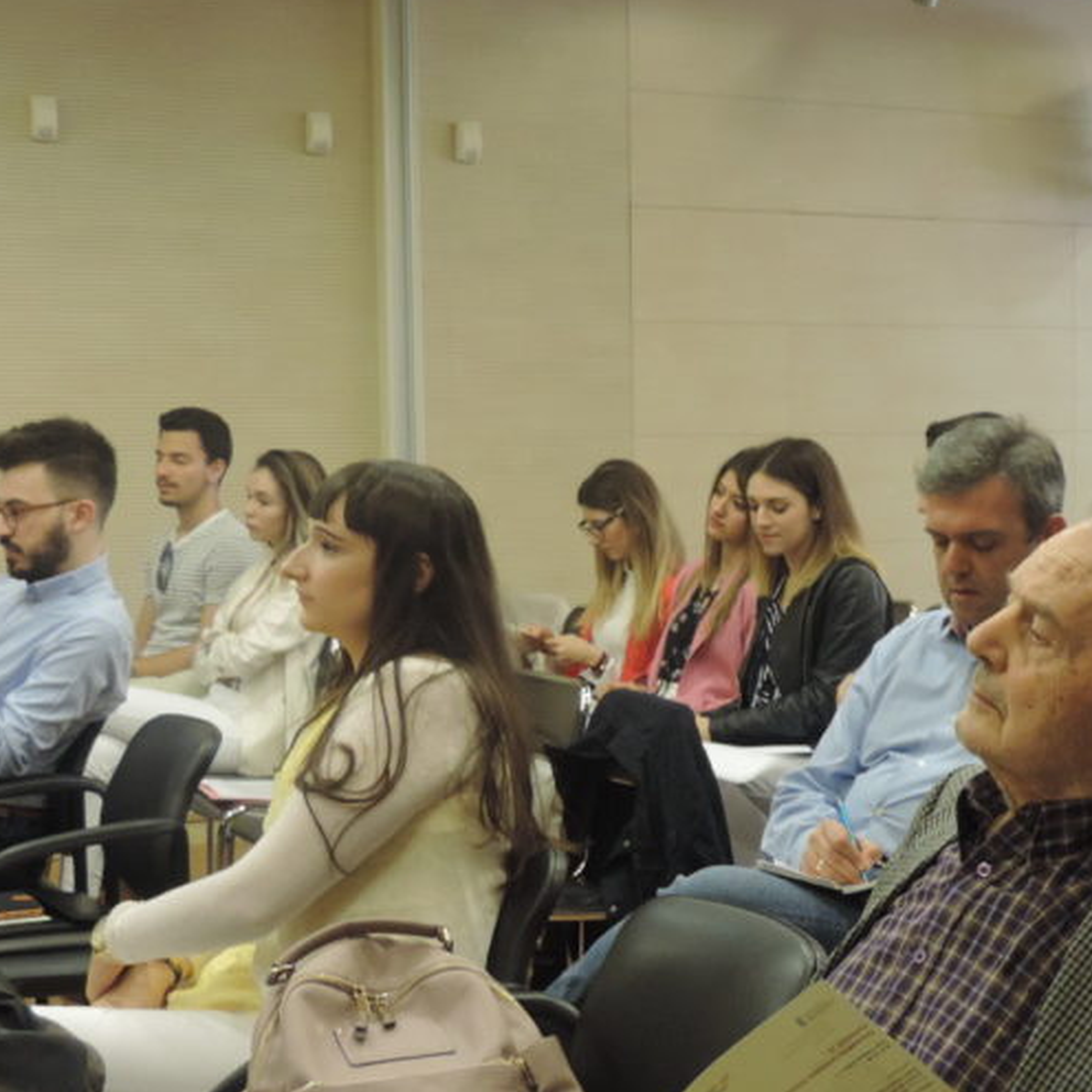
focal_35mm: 73
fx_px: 2605
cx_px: 940
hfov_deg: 23.2
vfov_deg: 23.7
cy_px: 605
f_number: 3.3
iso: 400
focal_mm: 7.1
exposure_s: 1/20
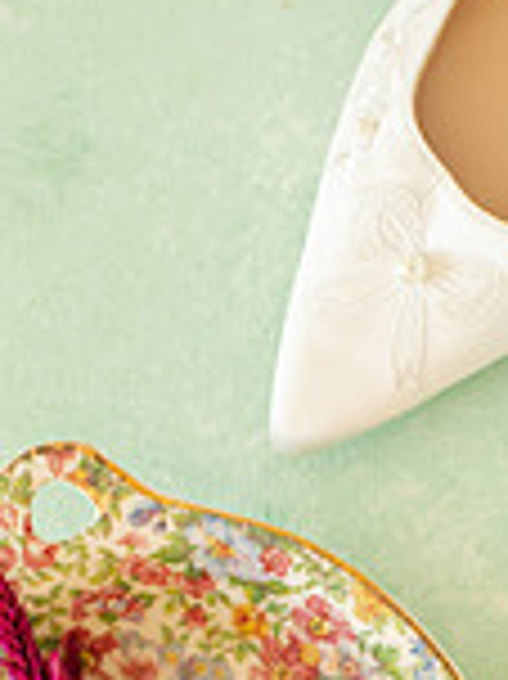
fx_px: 1959
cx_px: 416
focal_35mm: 100
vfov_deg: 19.2
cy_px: 662
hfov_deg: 14.7
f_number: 3.2
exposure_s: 1/250
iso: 450
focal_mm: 35
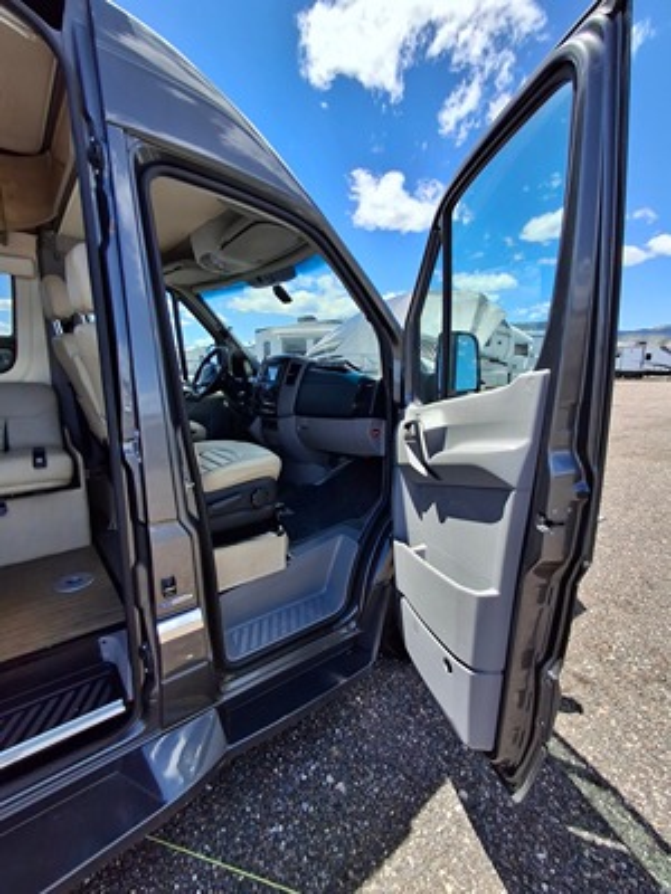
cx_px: 336
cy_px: 447
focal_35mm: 16
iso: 40
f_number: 2.2
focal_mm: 1.64
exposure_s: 1/1142
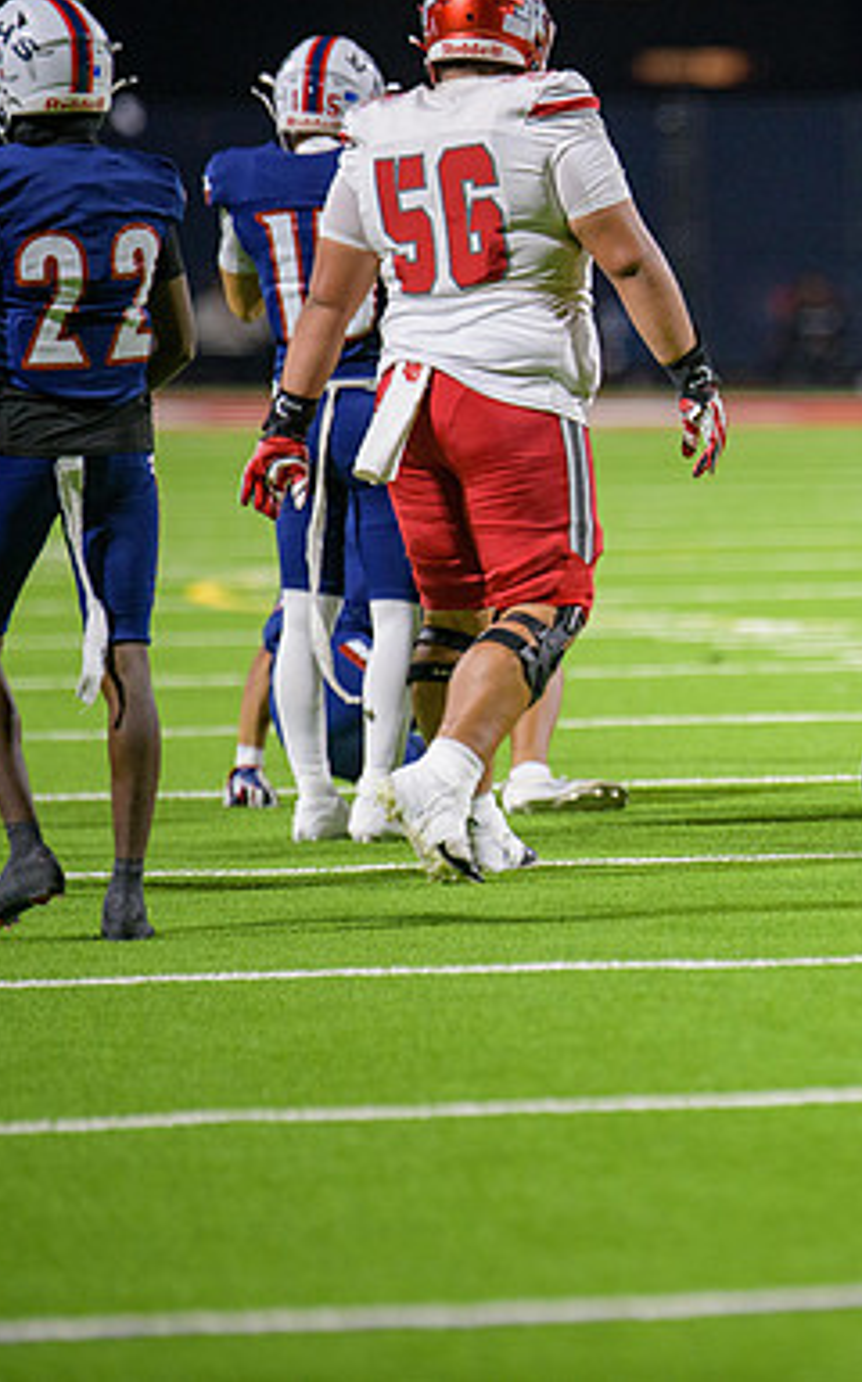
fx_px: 17360
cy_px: 691
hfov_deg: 2.8
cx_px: 984
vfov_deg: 4.6
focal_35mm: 461
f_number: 2.8
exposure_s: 1/250
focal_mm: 300
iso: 2000
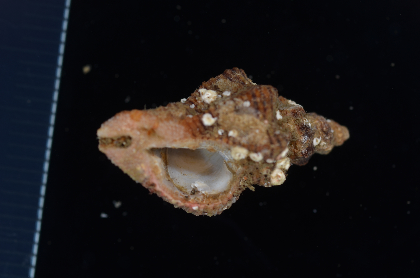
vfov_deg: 15.1
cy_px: 139
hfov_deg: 22.7
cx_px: 210
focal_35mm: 90
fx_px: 1048
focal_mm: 60
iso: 125
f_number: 9
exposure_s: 1/160
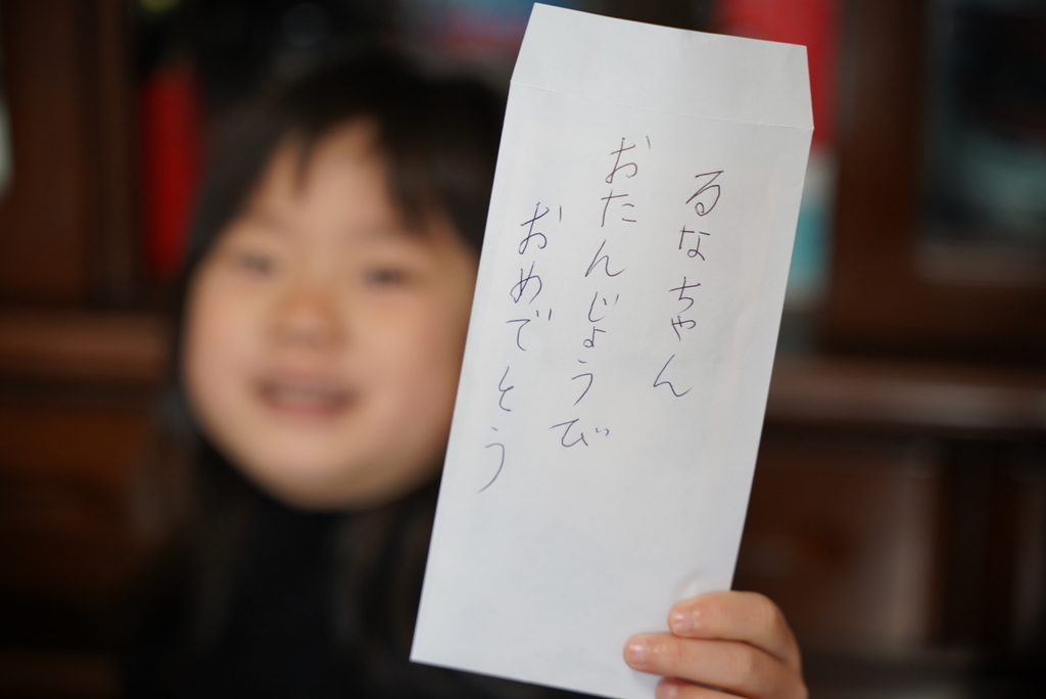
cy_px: 350
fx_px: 2180
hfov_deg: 27.0
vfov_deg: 18.2
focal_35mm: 75
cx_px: 523
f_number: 3.2
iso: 640
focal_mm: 75
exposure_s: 1/160
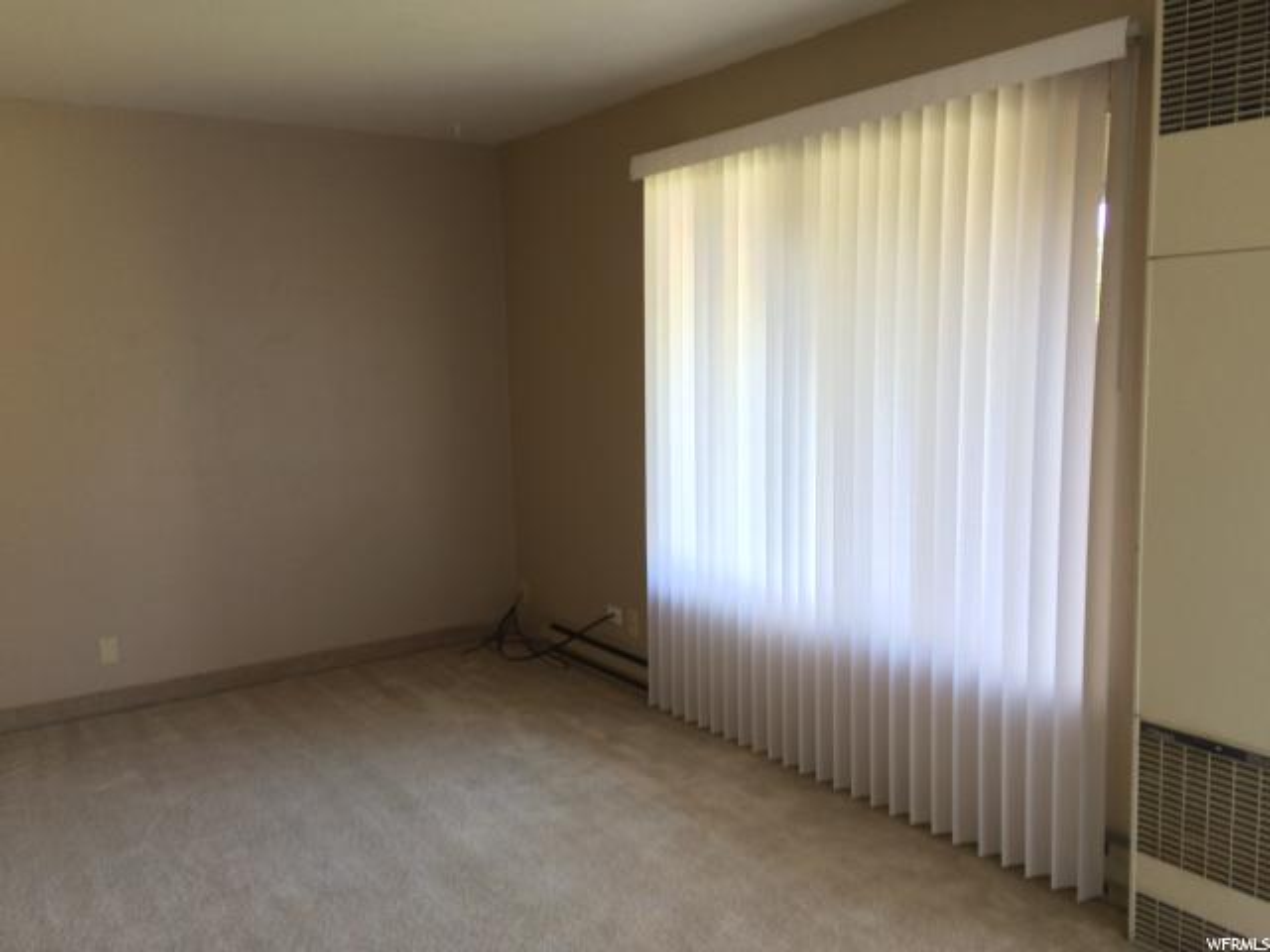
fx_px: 1064
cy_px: 476
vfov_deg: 48.2
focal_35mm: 29
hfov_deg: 61.7
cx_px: 635
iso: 50
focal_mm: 4.15
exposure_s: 1/30
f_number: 2.2
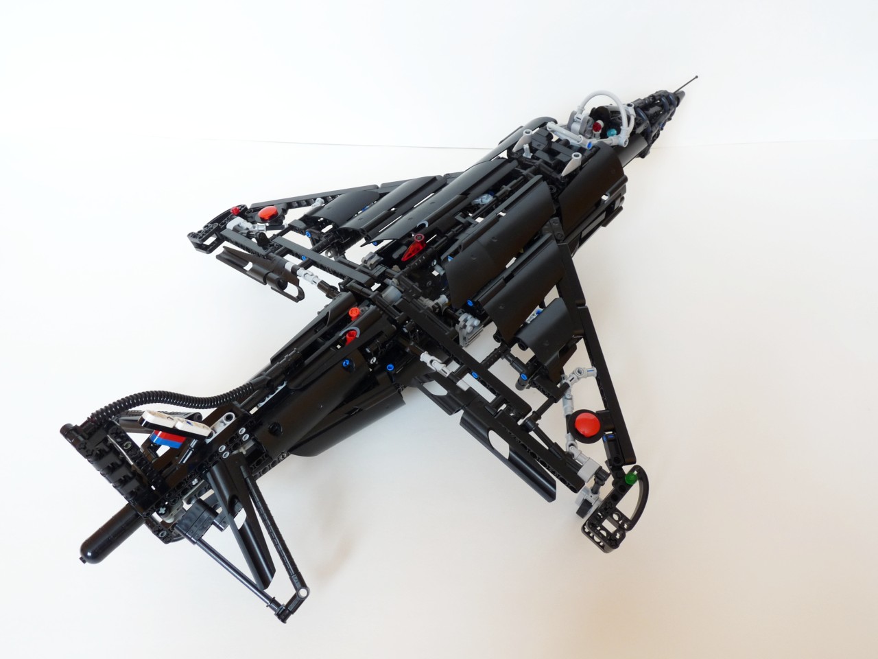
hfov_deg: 60.0
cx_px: 439
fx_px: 761
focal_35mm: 30
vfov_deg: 46.8
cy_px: 330
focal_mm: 5.4
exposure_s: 1/8
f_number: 4.5
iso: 100
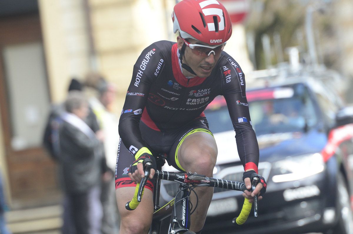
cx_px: 176
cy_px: 117
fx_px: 3919
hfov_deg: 5.2
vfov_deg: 3.4
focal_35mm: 400
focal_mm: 400
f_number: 8
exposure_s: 1/1000
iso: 1600
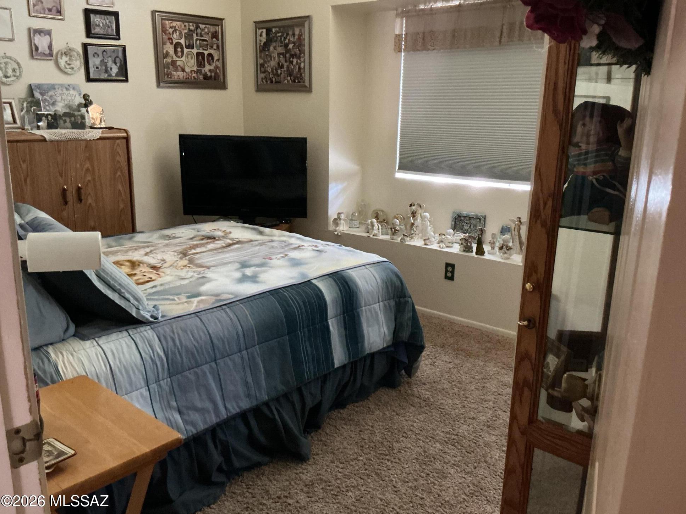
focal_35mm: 30
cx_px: 354
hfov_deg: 59.9
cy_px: 259
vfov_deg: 46.8
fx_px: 595
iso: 500
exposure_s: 1/24
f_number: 1.8
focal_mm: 3
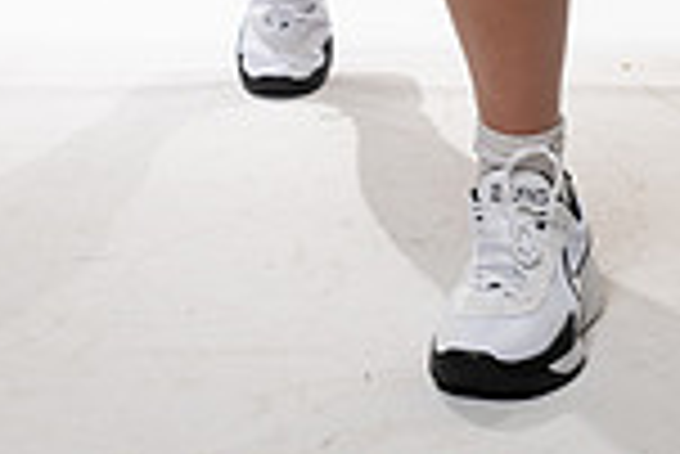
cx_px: 459
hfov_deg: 14.3
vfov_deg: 8.9
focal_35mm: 143
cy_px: -553
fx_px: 2704
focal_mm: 48
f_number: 7.1
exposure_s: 1/320
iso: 800
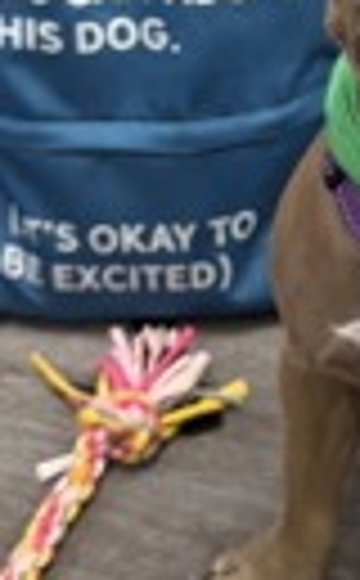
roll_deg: -7.3
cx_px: 443
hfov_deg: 15.1
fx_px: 1310
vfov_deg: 24.1
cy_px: 31
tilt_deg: -30.4
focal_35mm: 83
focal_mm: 6.76
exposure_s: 1/60
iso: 400
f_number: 1.78
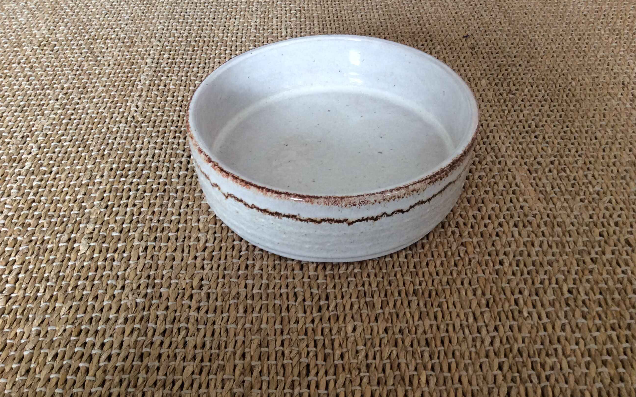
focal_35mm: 34
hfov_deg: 56.7
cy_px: 185
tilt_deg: -41.8
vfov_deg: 37.3
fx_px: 589
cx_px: 318
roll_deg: +3.2
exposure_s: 1/25
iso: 80
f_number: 2.4
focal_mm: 3.3
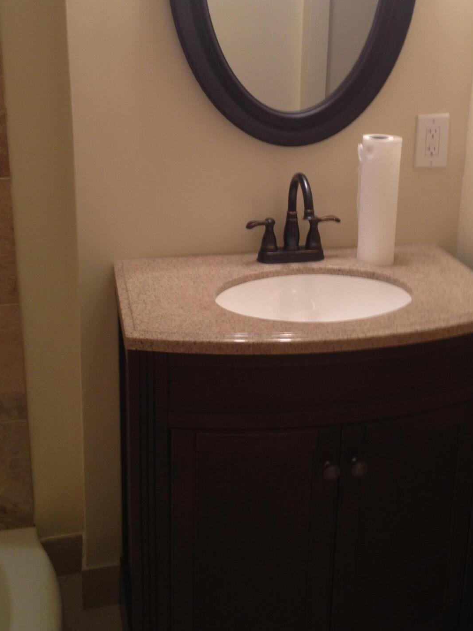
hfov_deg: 29.6
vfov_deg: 38.5
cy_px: 207
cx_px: 265
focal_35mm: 49
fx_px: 893
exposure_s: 1/20
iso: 100
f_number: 2.4
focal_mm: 4.28
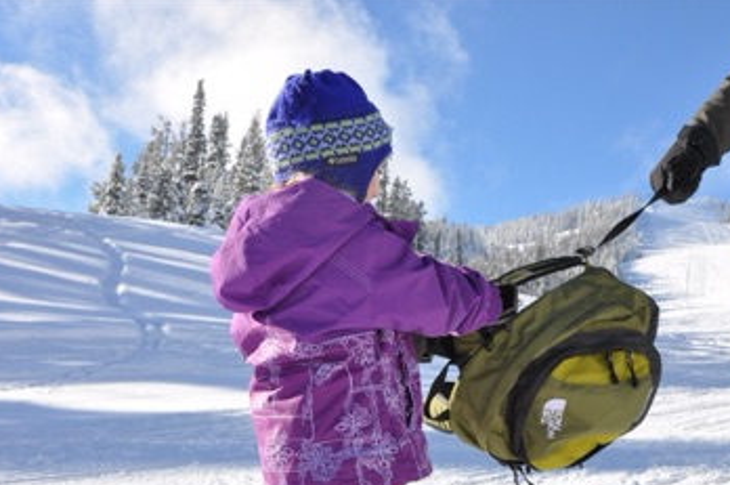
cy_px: 329
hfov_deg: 38.2
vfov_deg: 25.9
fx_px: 1047
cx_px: 451
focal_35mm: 52
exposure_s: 1/400
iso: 200
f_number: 10
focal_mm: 25
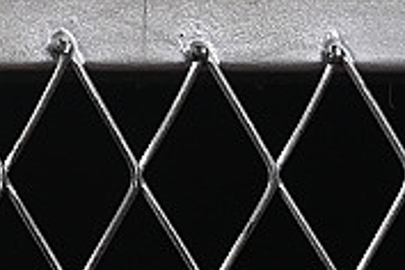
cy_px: -533
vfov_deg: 3.0
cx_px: -746
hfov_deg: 4.4
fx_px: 5141
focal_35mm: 457
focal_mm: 50
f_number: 8
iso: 160
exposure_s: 1/80
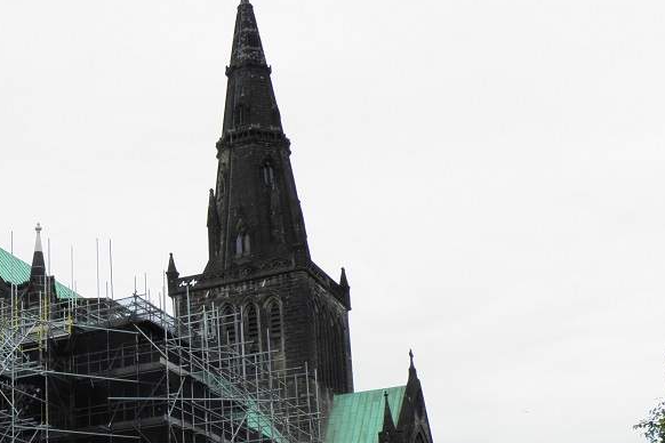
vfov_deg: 20.7
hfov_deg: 30.3
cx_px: 96
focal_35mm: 64
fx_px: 1182
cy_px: 425
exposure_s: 1/100
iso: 50
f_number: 5.5
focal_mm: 6.3
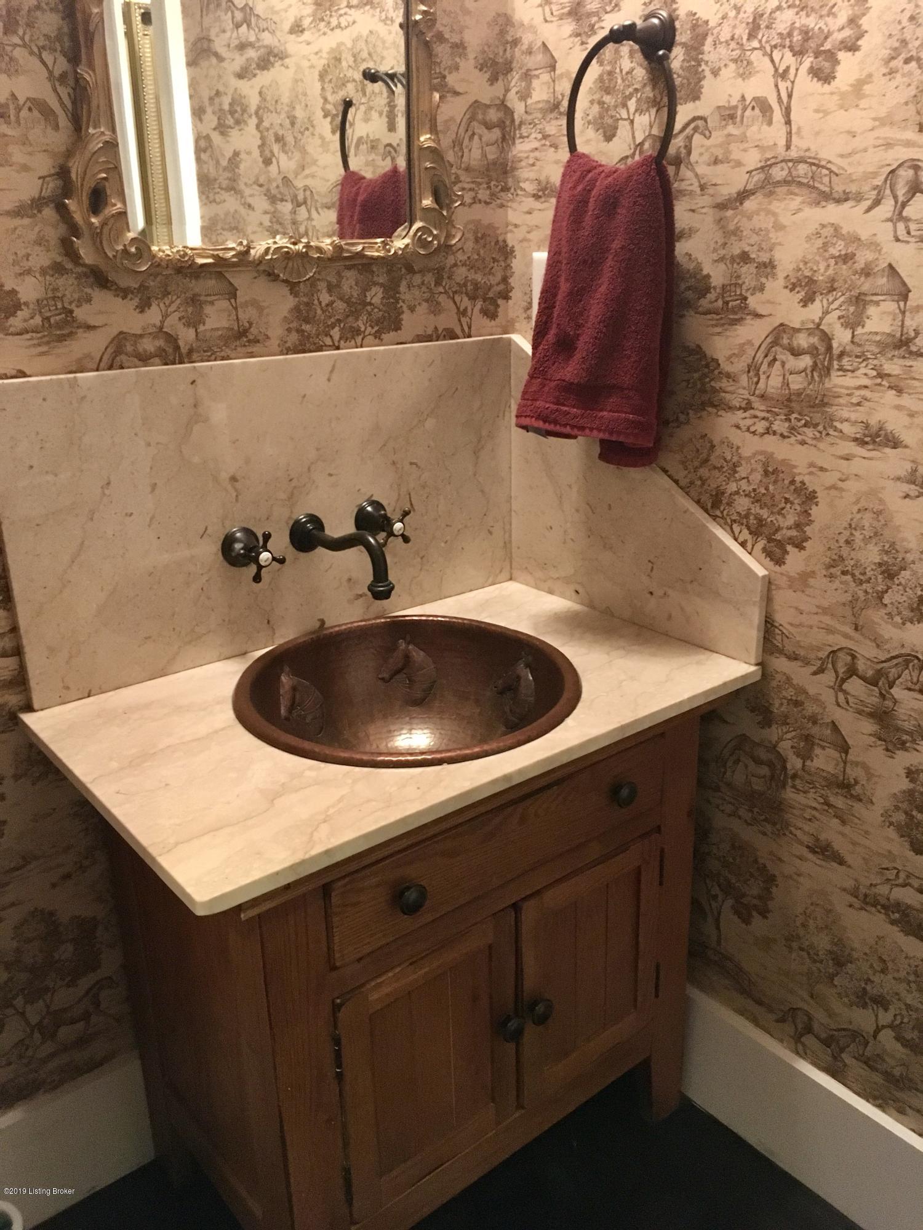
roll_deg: +1.9
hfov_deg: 48.2
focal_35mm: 29
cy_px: 615
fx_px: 1031
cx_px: 462
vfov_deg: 61.7
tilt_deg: -20.6
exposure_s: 1/15
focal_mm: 4.15
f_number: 2.2
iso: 320
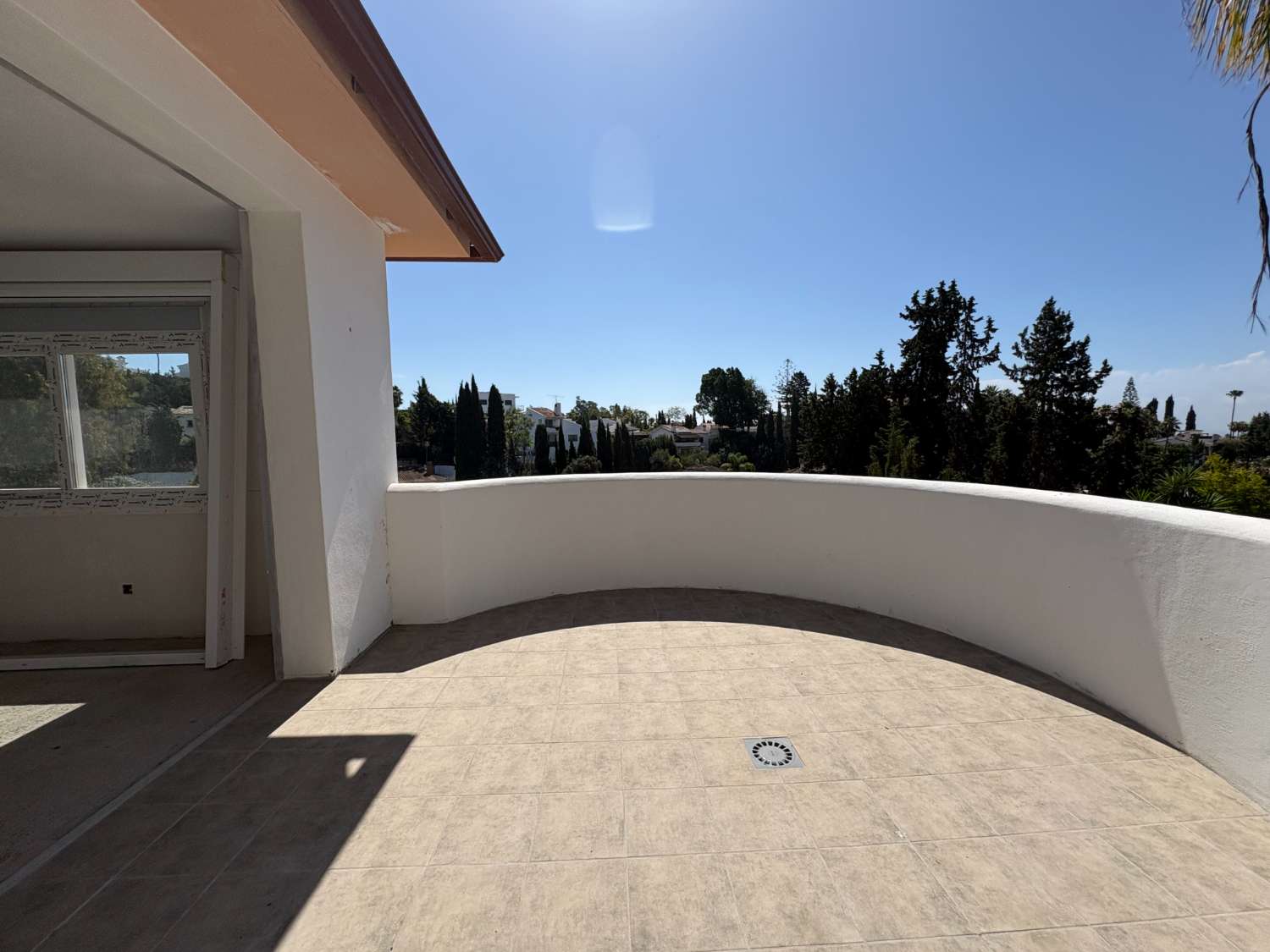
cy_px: 476
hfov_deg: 102.1
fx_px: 514
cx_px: 635
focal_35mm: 14
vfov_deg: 85.7
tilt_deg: -4.4
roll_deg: +1.4
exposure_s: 1/3546
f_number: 2.2
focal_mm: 2.22
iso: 50
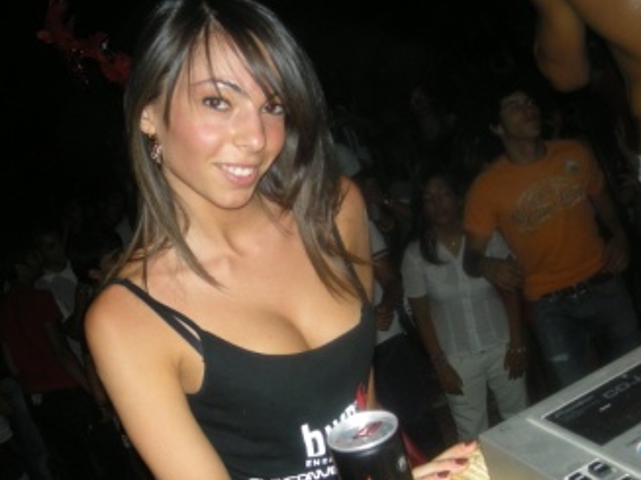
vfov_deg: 30.2
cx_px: 251
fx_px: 889
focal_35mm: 48
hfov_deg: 39.5
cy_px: 284
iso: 90
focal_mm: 5.7
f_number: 2.8
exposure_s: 1/60
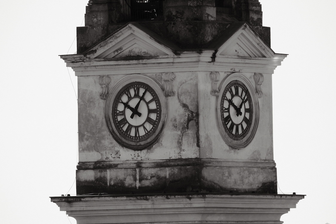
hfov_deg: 4.3
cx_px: 170
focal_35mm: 479
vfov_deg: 2.9
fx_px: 4470
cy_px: 117
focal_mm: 300
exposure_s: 1/2200
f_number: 5.6
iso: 800
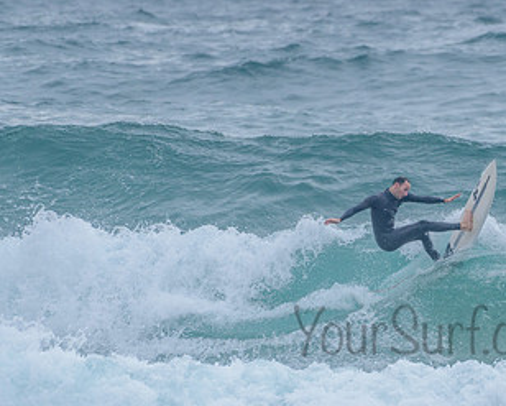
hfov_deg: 1.8
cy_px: 246
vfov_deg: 1.4
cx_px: 465
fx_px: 16219
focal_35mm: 1082
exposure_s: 1/1250
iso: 720
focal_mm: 500
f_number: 5.6
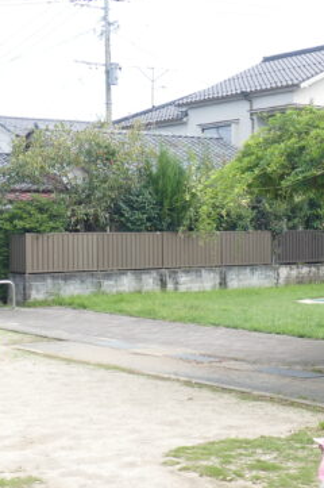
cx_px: 162
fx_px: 960
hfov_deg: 19.2
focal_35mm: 71
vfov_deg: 28.5
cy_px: 259
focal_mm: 9.12
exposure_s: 1/640
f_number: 2.8
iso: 125
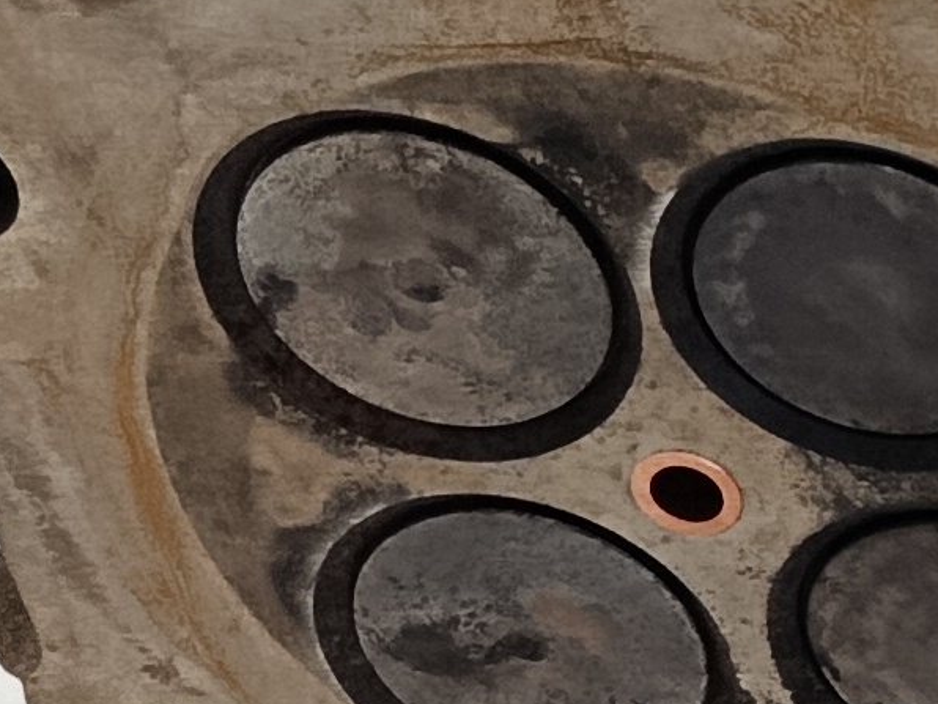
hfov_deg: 9.8
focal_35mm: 161
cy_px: 153
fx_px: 4363
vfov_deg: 9.2
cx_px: 2663
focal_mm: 5.24
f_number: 1.7
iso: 621
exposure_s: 1/50
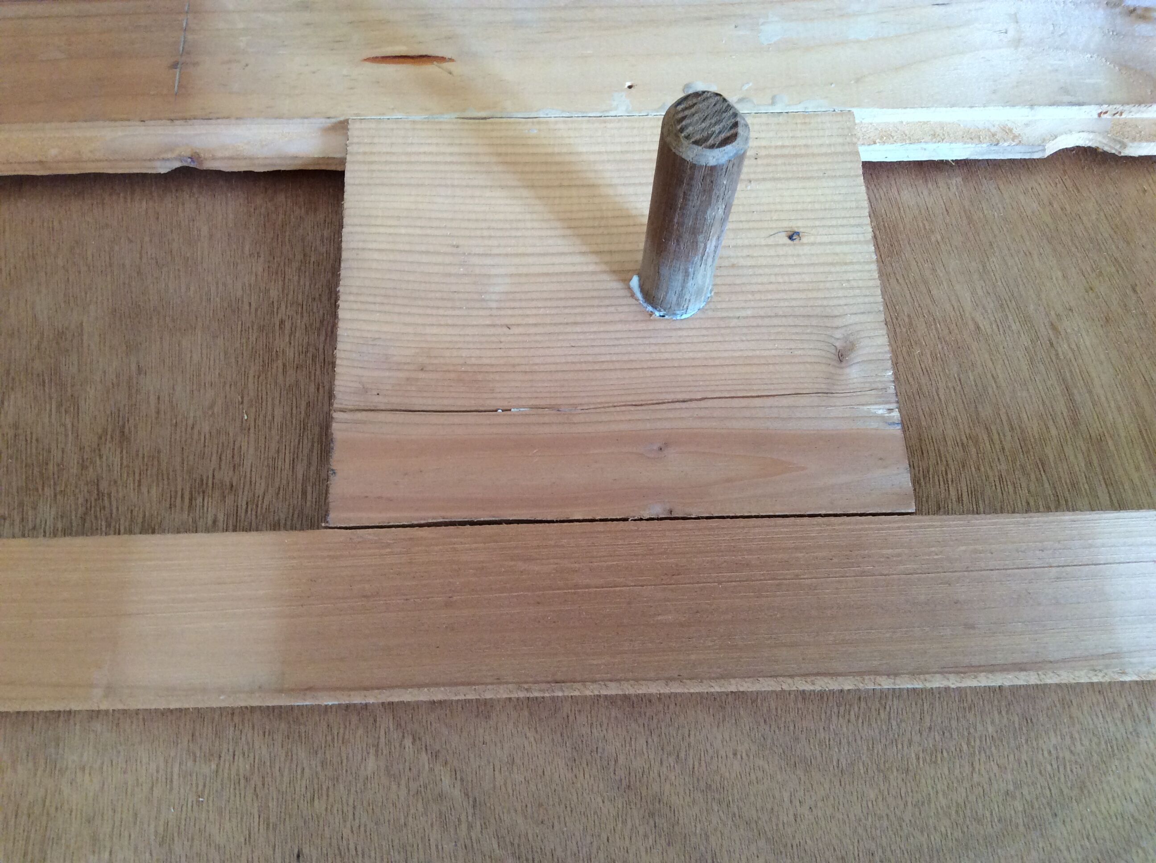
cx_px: 578
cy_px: 432
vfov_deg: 44.1
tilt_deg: -68.6
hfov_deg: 56.9
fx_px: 1067
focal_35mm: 32
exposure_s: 1/25
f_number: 2.4
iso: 64
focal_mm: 3.3
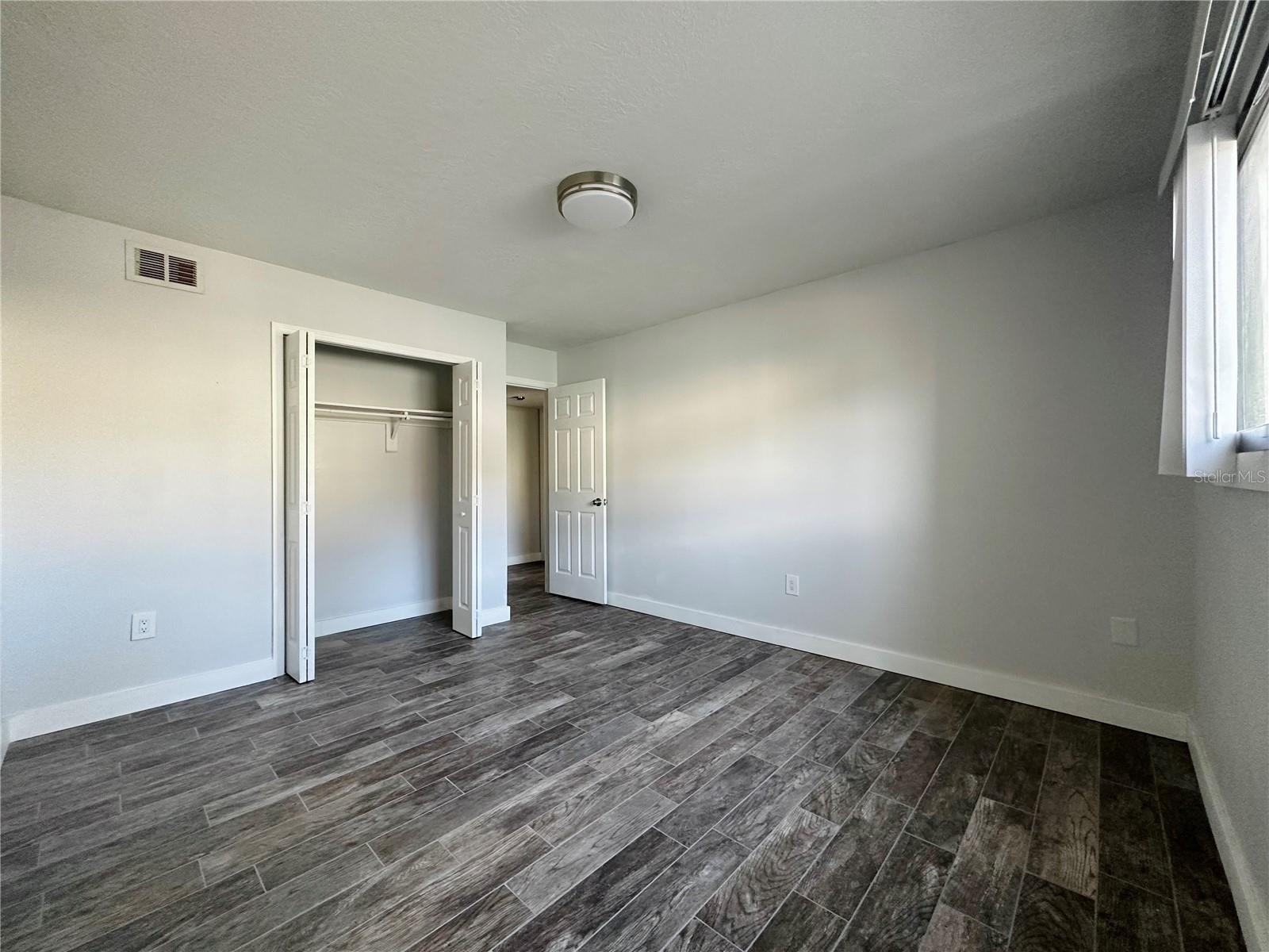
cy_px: 476
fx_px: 513
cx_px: 634
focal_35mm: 14
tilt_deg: +0.5
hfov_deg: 102.1
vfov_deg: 85.7
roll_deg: -0.5
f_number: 2.2
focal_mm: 2.22
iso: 250
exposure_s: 1/99
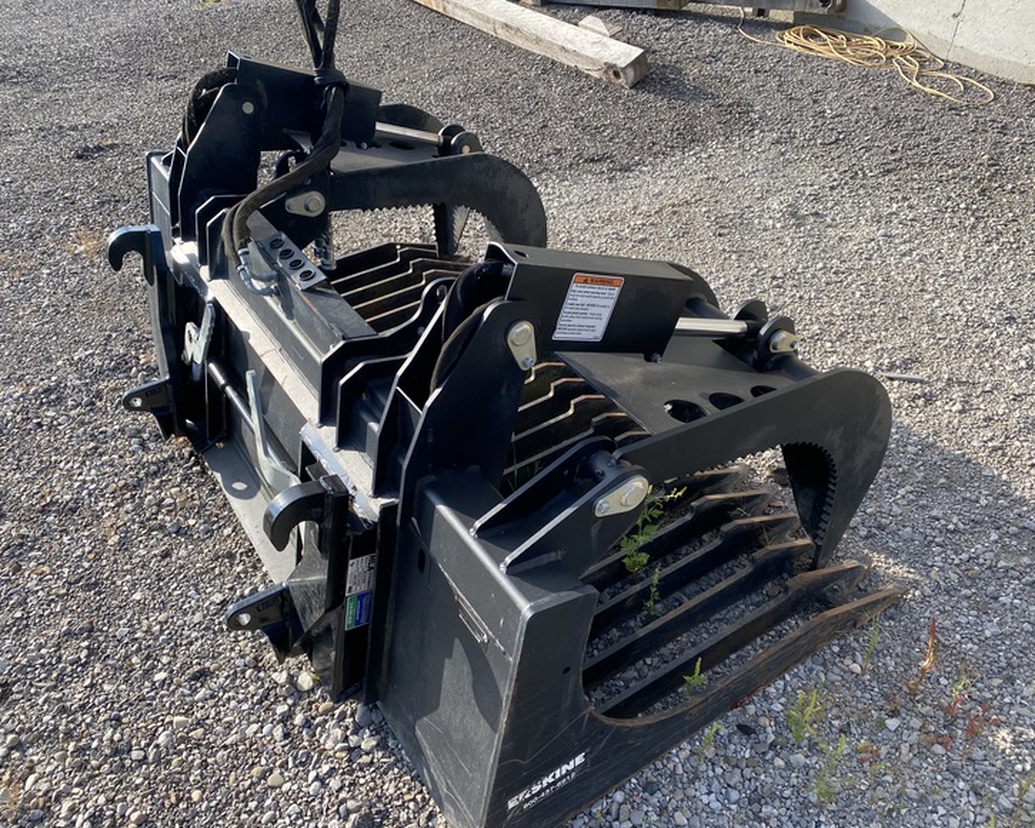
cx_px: 510
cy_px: 420
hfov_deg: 62.2
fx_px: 858
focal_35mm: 28
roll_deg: +0.6
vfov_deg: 51.5
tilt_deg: -37.2
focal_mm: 4.25
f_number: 1.8
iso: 32
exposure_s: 1/733
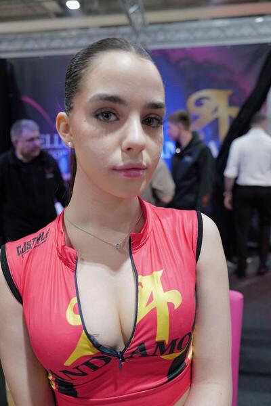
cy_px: 203
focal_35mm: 28
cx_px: 136
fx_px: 316
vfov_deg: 65.5
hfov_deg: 46.4
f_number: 3.2
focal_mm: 28
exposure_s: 1/50
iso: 2000
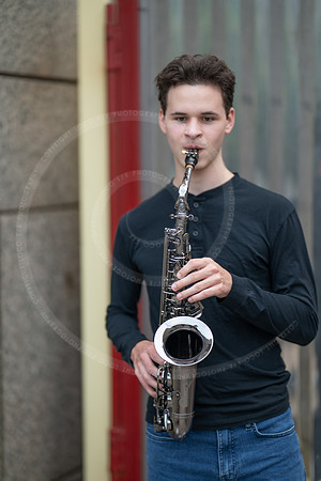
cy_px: 240
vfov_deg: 23.9
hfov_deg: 16.1
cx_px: 160
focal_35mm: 85
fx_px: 1137
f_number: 1.2
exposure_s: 1/320
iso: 250
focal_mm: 85
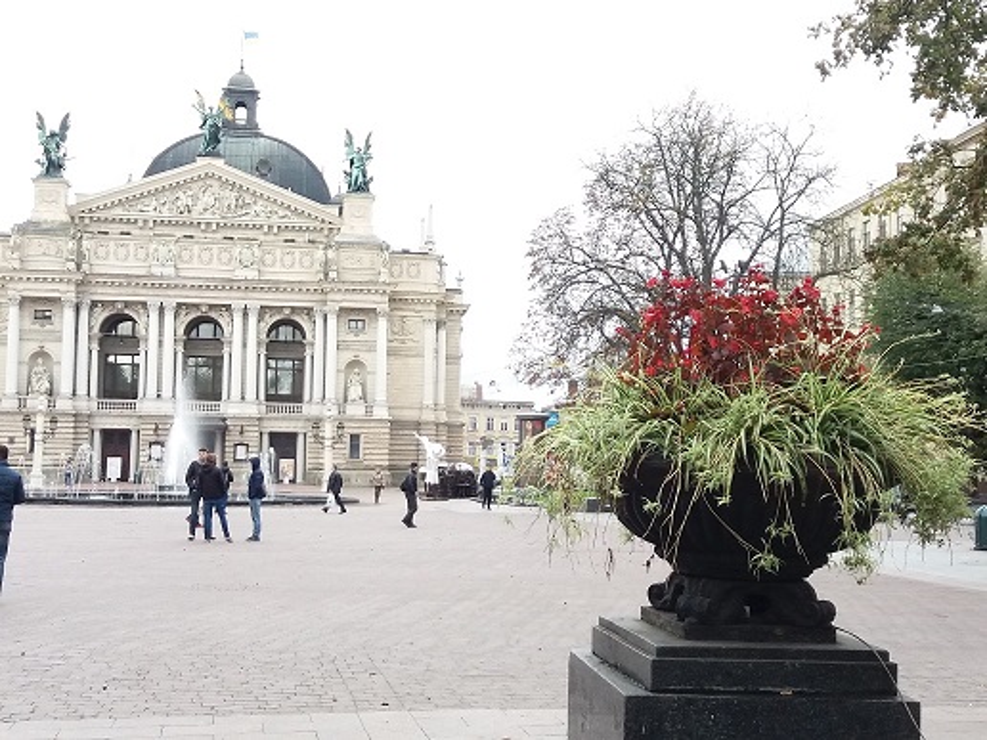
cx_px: 494
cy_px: 370
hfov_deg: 63.4
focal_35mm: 28
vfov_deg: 49.7
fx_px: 798
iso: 64
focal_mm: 3.7
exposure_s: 1/129
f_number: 1.9
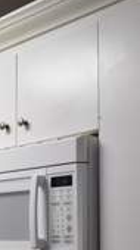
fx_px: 531
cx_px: 69
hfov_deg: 15.0
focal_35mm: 80
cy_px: 217
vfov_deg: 25.9
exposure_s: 1/100
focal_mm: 18
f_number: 5
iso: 400
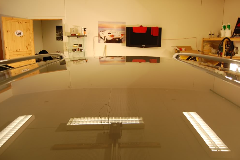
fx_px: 187
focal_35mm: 28
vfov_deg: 46.4
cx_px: 124
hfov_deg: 65.5
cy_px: 80
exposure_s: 1/40
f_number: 3.5
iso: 400
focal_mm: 18
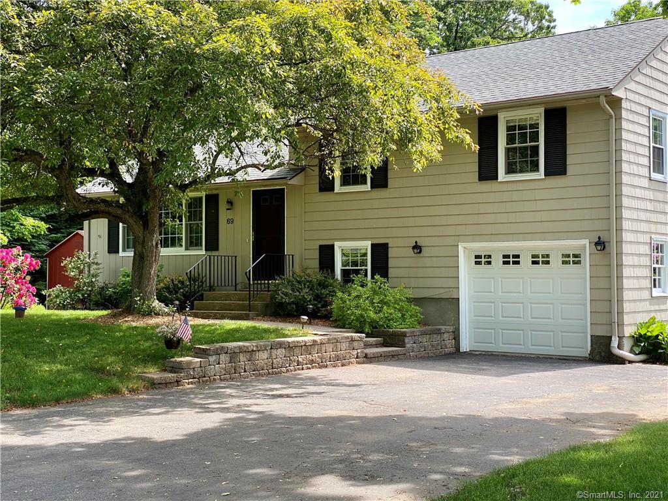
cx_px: 334
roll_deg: +0.2
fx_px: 1003
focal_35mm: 52
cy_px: 250
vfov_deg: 28.0
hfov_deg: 36.8
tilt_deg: +0.8
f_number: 2
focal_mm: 6
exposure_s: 1/209
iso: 20
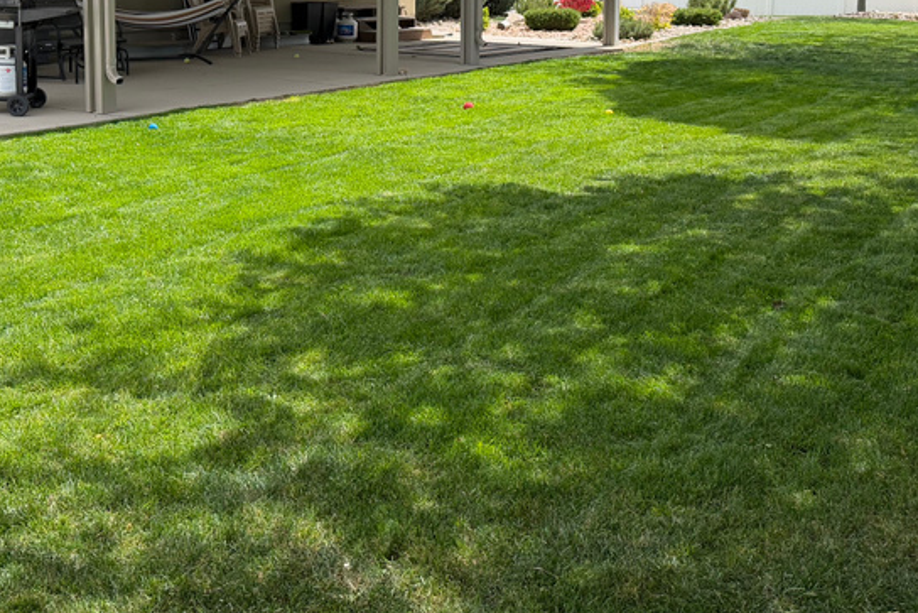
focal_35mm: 47
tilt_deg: -7.0
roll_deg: +0.8
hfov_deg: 41.5
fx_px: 1199
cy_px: 111
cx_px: 331
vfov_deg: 28.0
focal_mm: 6.76
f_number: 1.78
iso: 100
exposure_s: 1/3584
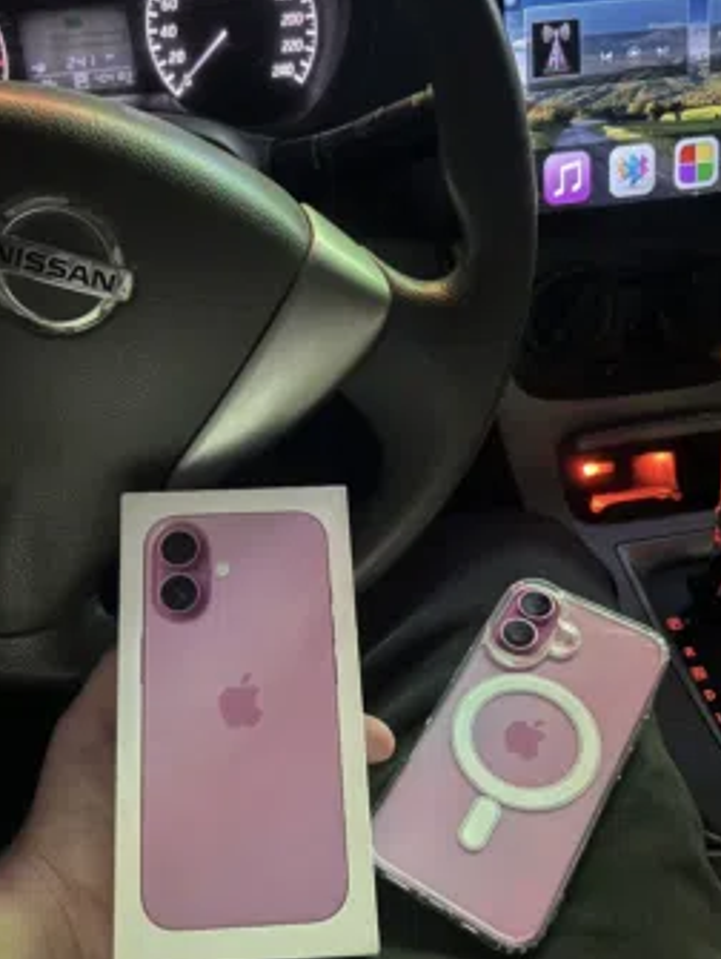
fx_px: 859
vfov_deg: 58.2
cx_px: 303
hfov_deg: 45.4
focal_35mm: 31
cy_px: 512
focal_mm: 5.7
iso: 640
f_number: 1.5
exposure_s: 1/10
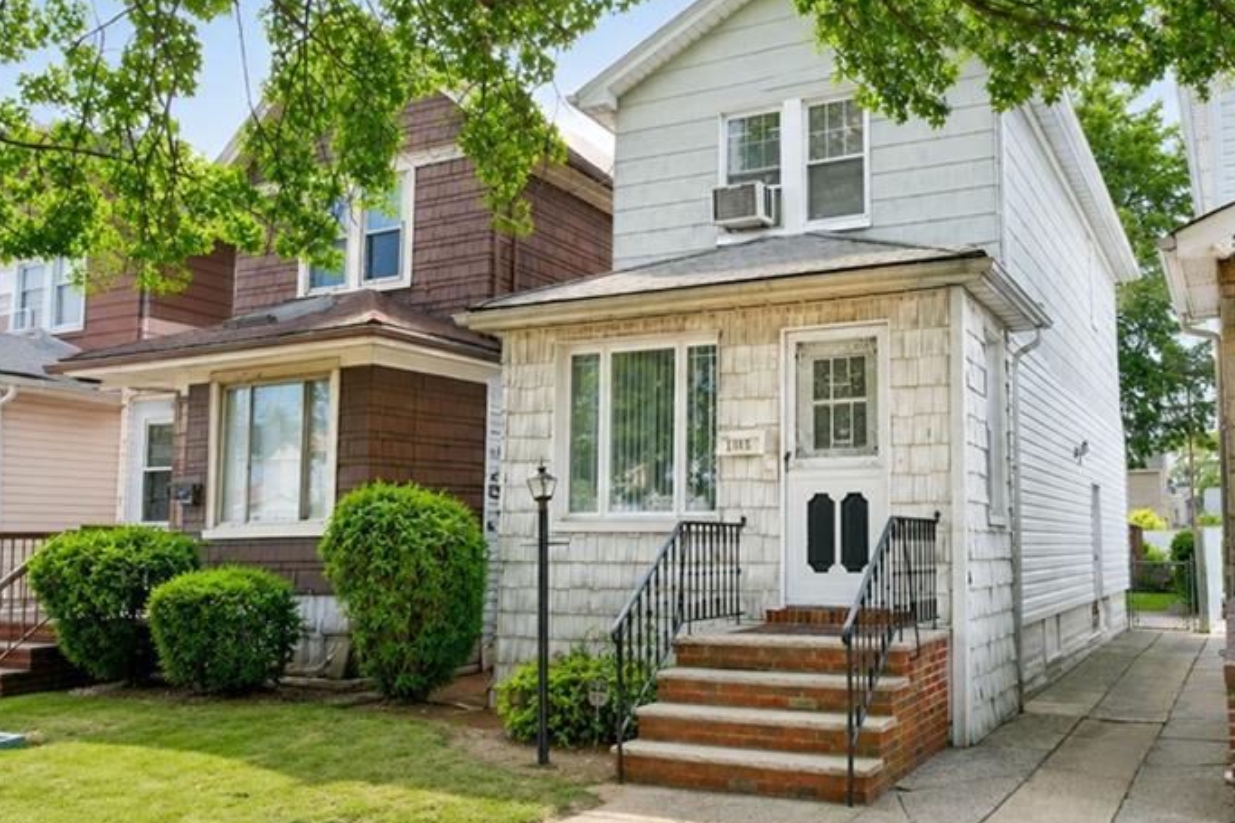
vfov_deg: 43.6
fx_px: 1029
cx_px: 743
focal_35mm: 30
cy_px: 411
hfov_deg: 61.4
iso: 400
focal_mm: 13.1
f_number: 8
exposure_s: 1/60
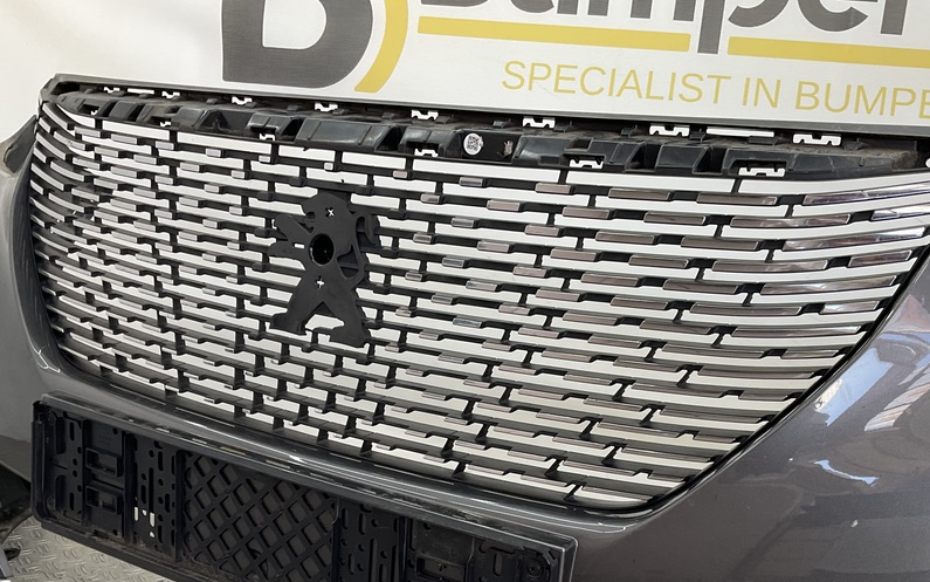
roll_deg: -8.9
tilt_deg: -16.8
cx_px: 477
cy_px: 434
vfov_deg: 32.2
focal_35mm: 39
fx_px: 989
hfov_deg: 50.4
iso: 25
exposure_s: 1/100
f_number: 1.8
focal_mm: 3
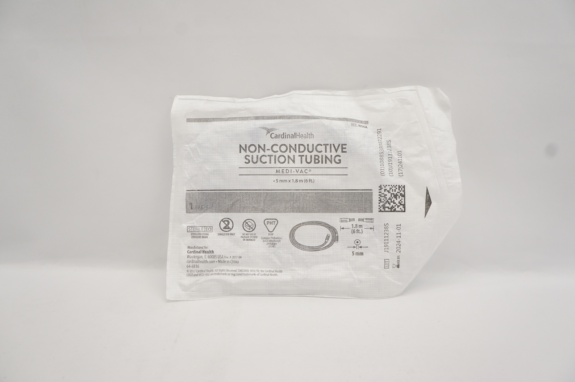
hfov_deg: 67.4
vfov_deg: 47.8
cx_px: 288
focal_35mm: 27
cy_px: 191
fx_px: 431
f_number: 7.1
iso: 800
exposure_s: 1/200
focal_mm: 18
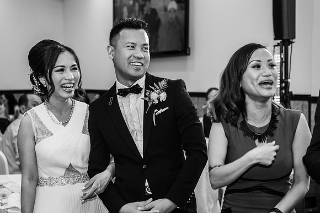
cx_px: 140
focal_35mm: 68
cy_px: 125
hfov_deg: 29.5
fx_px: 607
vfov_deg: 19.9
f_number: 2.8
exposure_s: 1/125
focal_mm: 51
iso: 1000
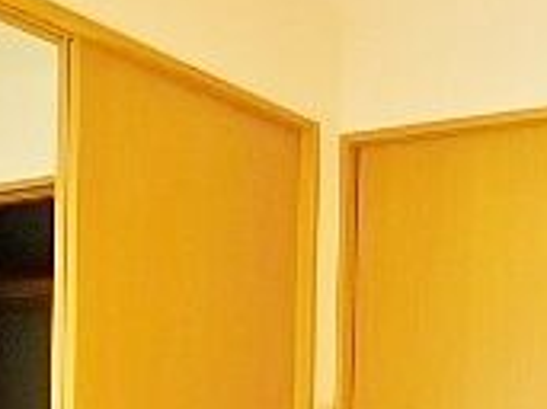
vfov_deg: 15.9
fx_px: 1358
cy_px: 588
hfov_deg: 21.7
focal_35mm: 86
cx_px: 585
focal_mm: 4
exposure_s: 1/250
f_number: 3
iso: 125
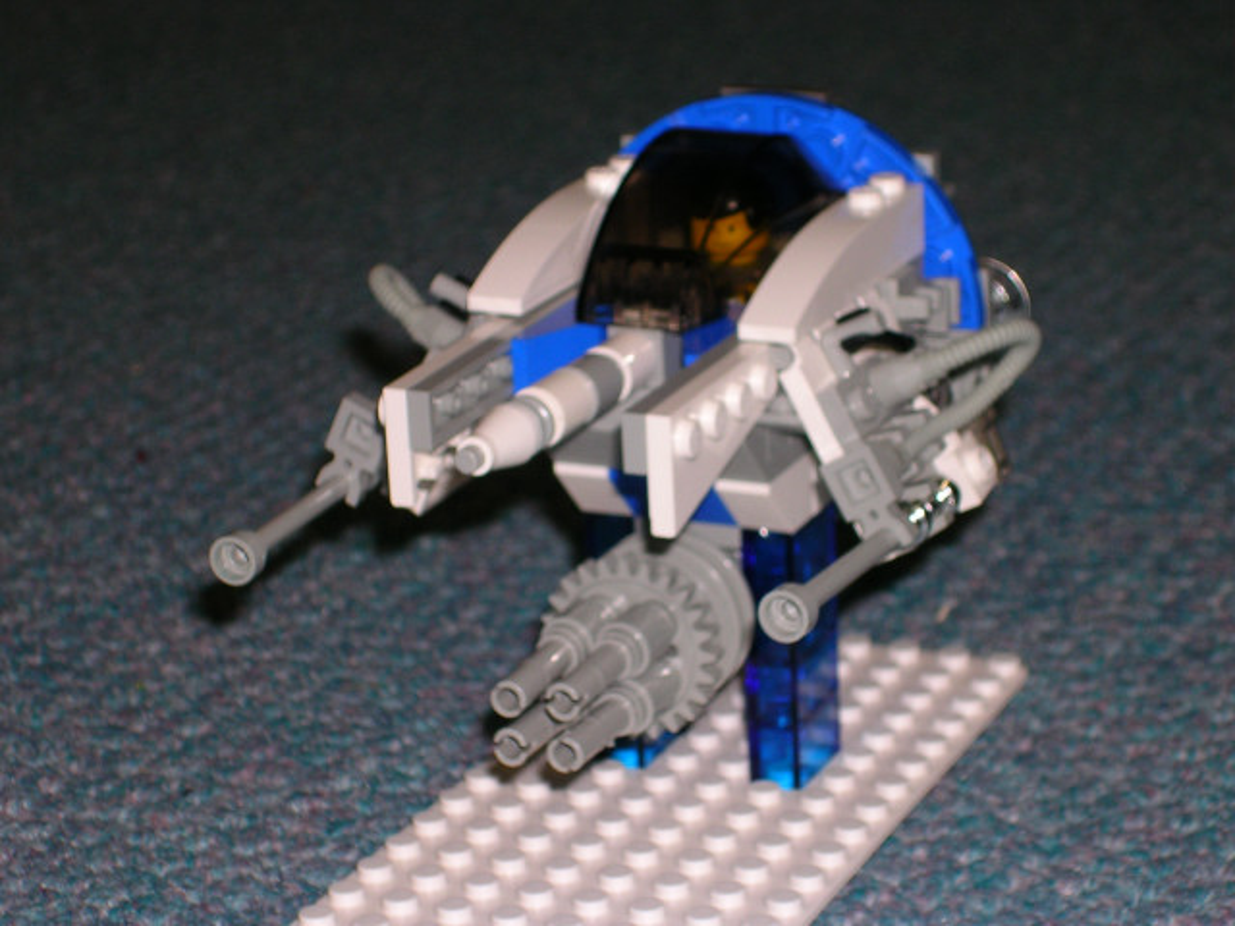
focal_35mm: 115
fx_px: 4103
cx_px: 618
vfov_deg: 12.9
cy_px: 463
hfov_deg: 17.1
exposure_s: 1/60.1
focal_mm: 17.4
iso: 50
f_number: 4.9
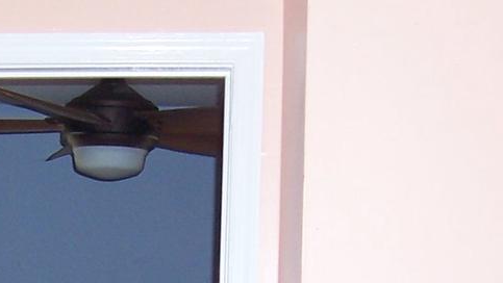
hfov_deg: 16.1
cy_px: 495
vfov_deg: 9.0
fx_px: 1734
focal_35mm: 130
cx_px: -14
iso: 140
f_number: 3.4
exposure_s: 1/60
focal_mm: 6.7
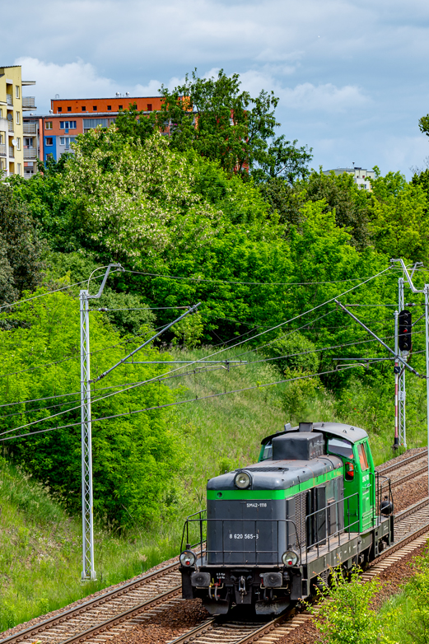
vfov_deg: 14.9
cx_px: 408
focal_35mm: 137
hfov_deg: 9.9
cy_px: 422
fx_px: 2450
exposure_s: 1/320
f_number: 7.1
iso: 125
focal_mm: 67
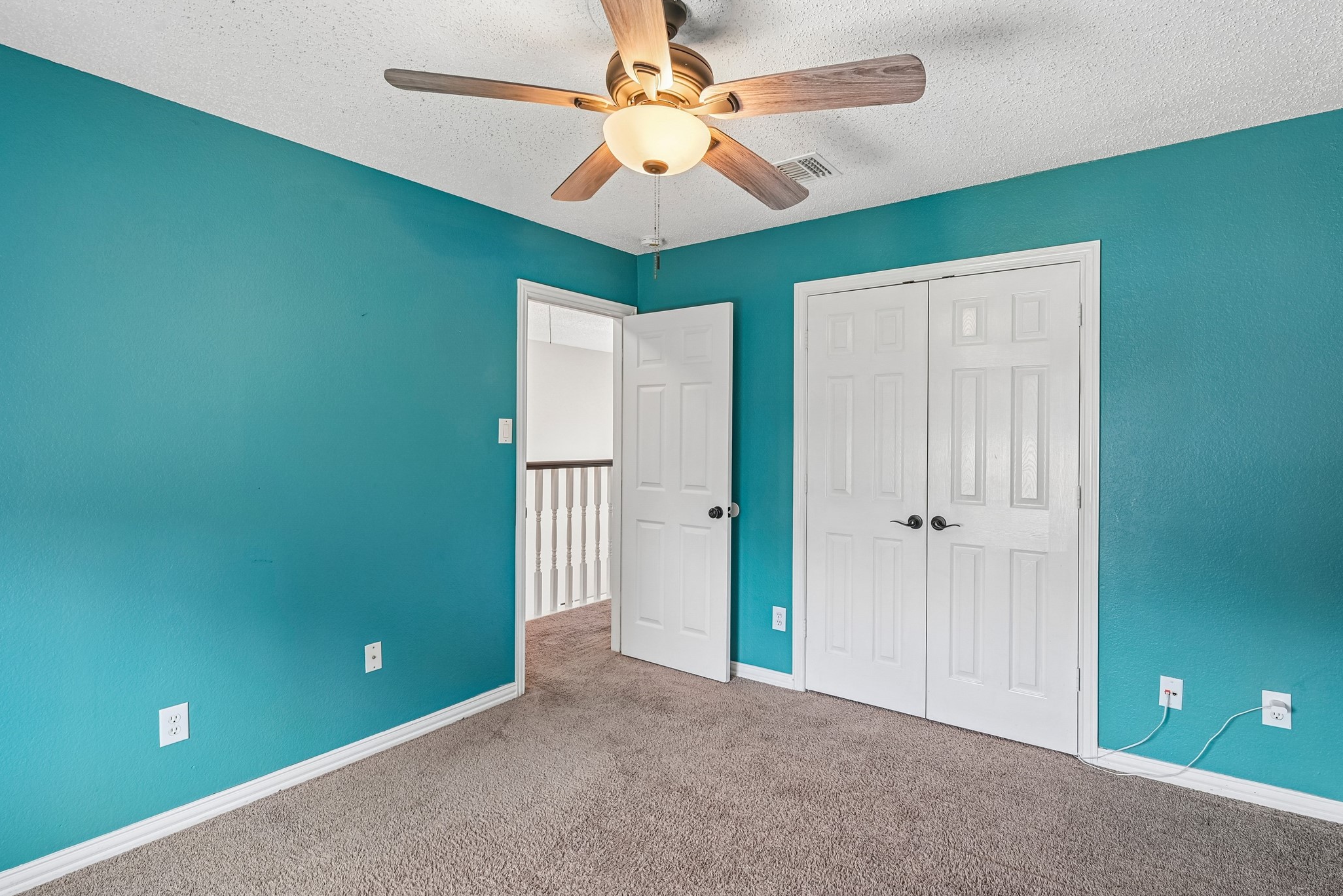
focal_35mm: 18
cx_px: 690
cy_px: 437
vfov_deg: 67.4
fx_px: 672
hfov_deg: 90.0
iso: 400
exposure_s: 1/10
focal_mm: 17
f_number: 8
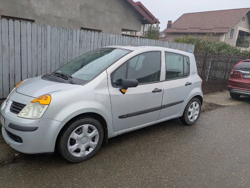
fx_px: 181
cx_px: 125
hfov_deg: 69.4
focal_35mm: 25
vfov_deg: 54.9
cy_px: 94
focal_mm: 5.43
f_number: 1.89
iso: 46
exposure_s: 1/303
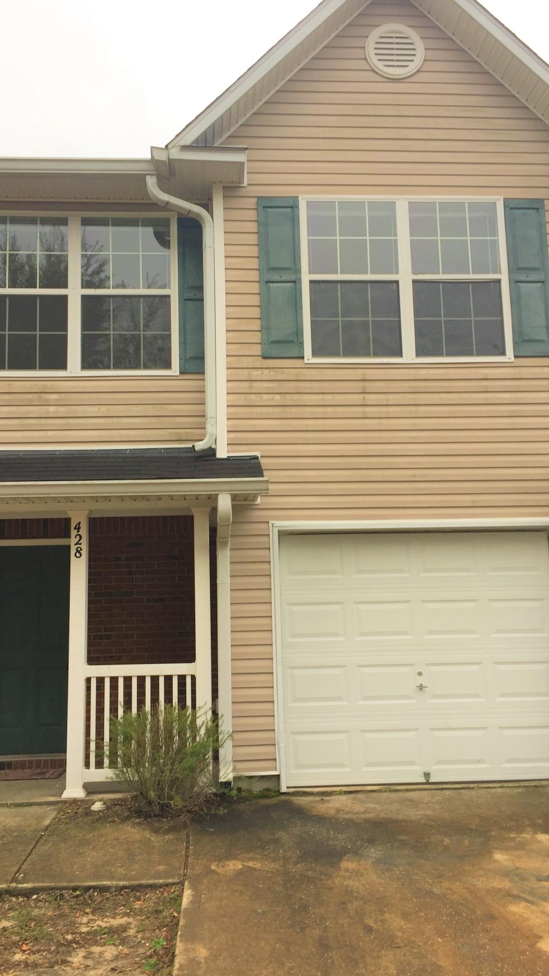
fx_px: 828
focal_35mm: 32
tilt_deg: +11.1
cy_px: 488
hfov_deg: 36.7
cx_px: 259
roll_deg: +0.9
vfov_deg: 61.0
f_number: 2.2
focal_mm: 4.15
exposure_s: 1/60
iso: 32
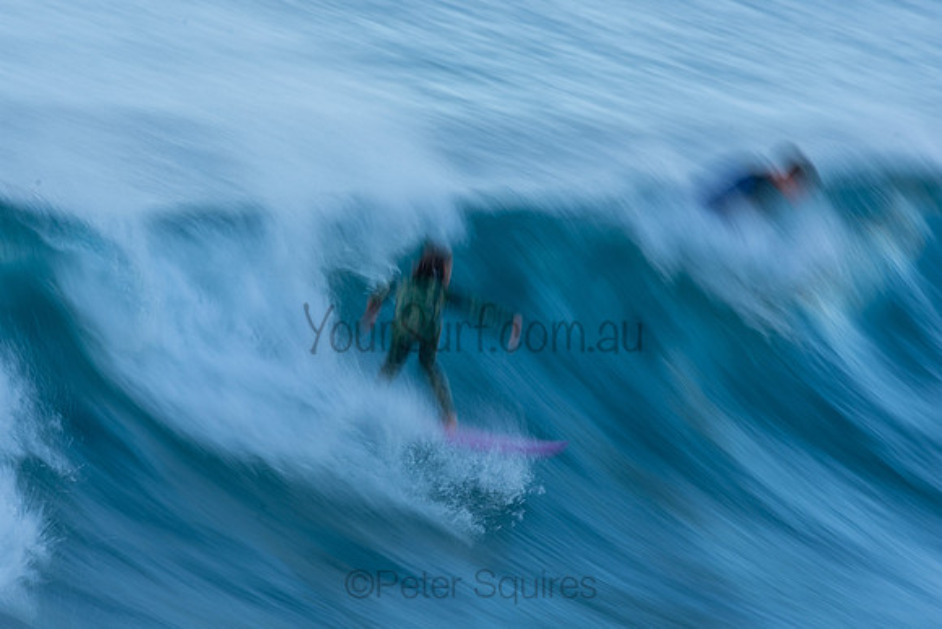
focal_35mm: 750
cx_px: 471
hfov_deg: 2.7
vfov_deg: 1.8
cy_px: 314
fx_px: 19629
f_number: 16
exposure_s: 1/20
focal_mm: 500
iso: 100
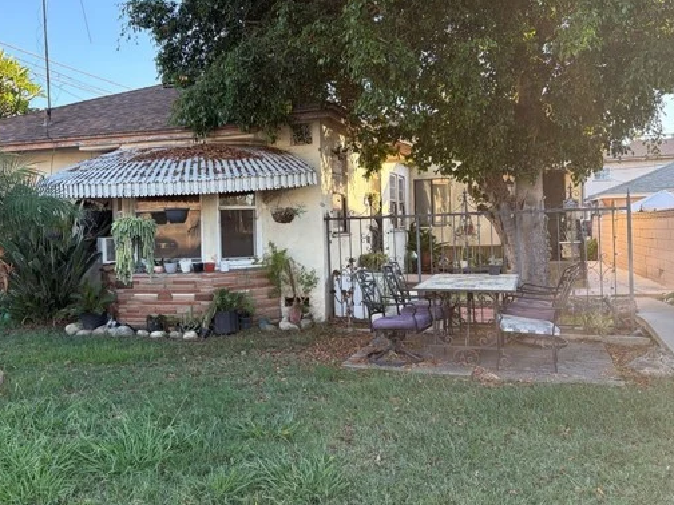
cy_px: 222
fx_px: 643
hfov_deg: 55.3
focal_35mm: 33
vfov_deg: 42.9
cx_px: 304
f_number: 1.6
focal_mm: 5.96
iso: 50
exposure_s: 1/274
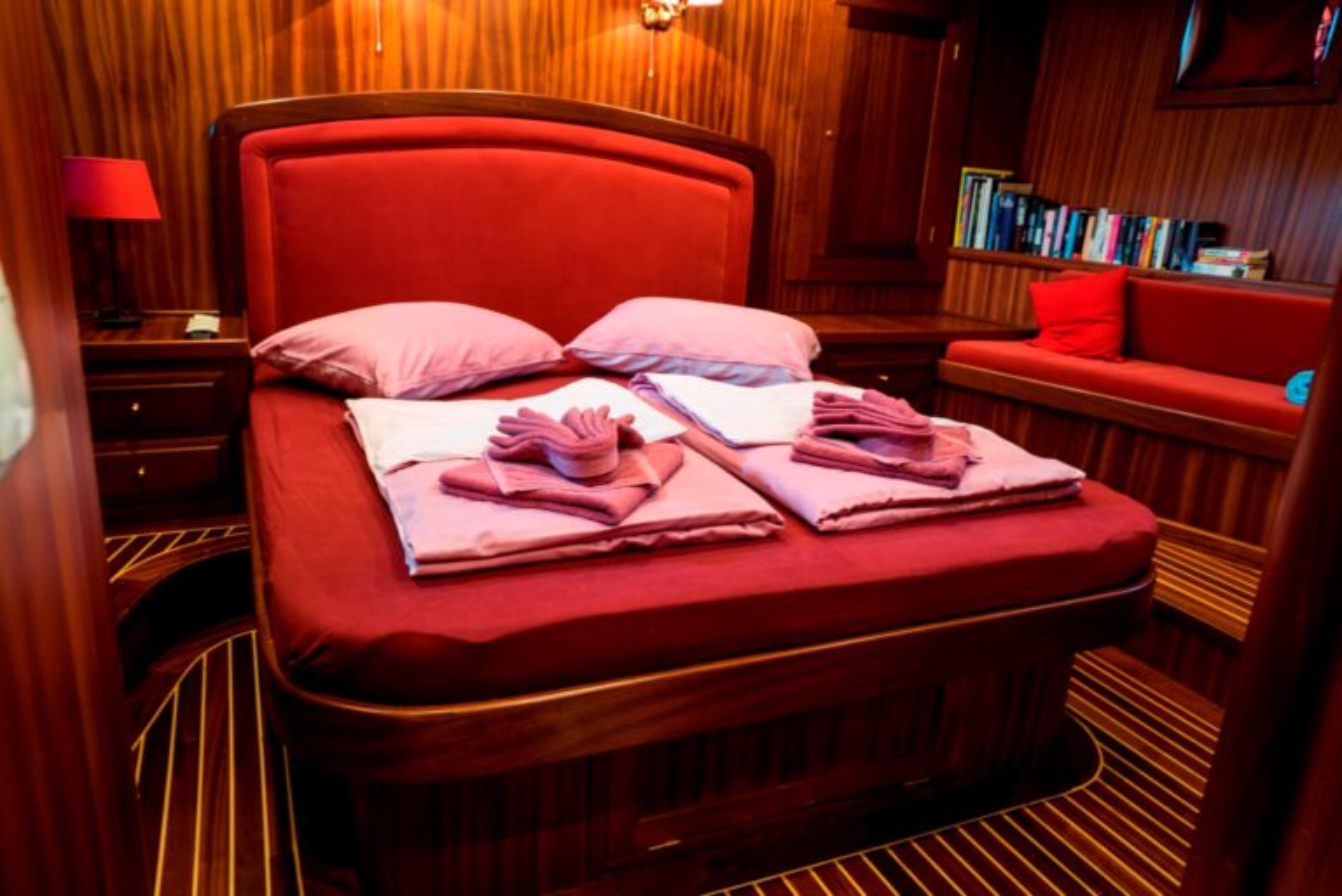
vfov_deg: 53.2
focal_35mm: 24
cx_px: 671
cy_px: 448
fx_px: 895
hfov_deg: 73.7
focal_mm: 24
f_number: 9
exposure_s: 1/10
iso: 1250
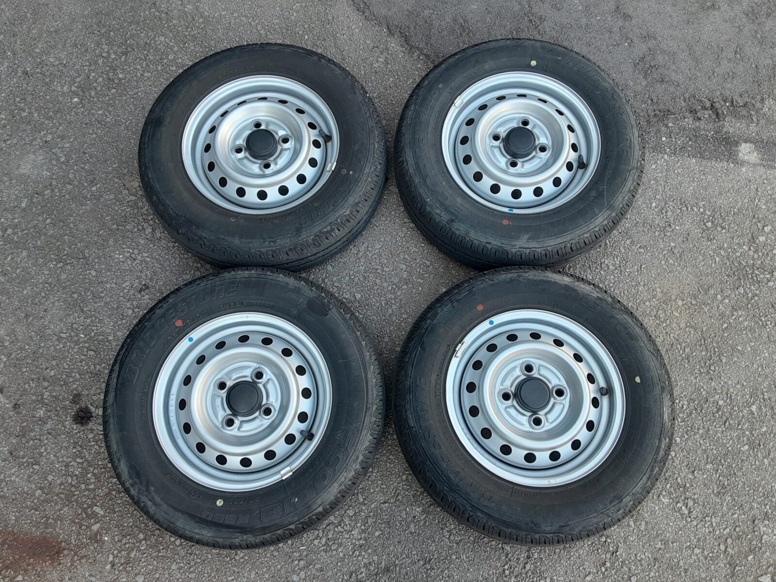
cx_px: 388
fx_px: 605
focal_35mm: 27
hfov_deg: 65.3
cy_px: 291
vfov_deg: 51.4
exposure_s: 1/112
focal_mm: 2.91
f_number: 1.9
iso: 40
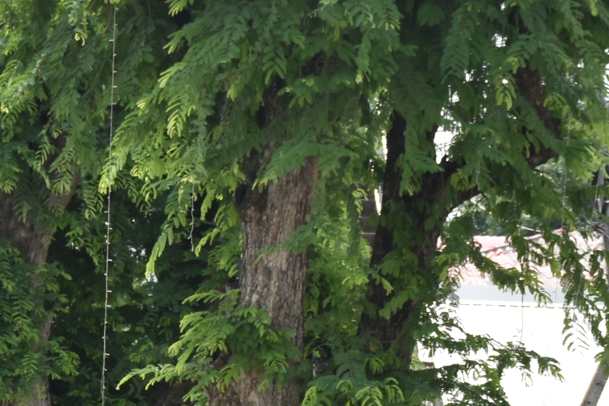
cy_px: 320
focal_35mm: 311
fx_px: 5260
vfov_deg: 4.4
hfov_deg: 6.5
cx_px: -508
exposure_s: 1/250
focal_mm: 52
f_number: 8
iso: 200
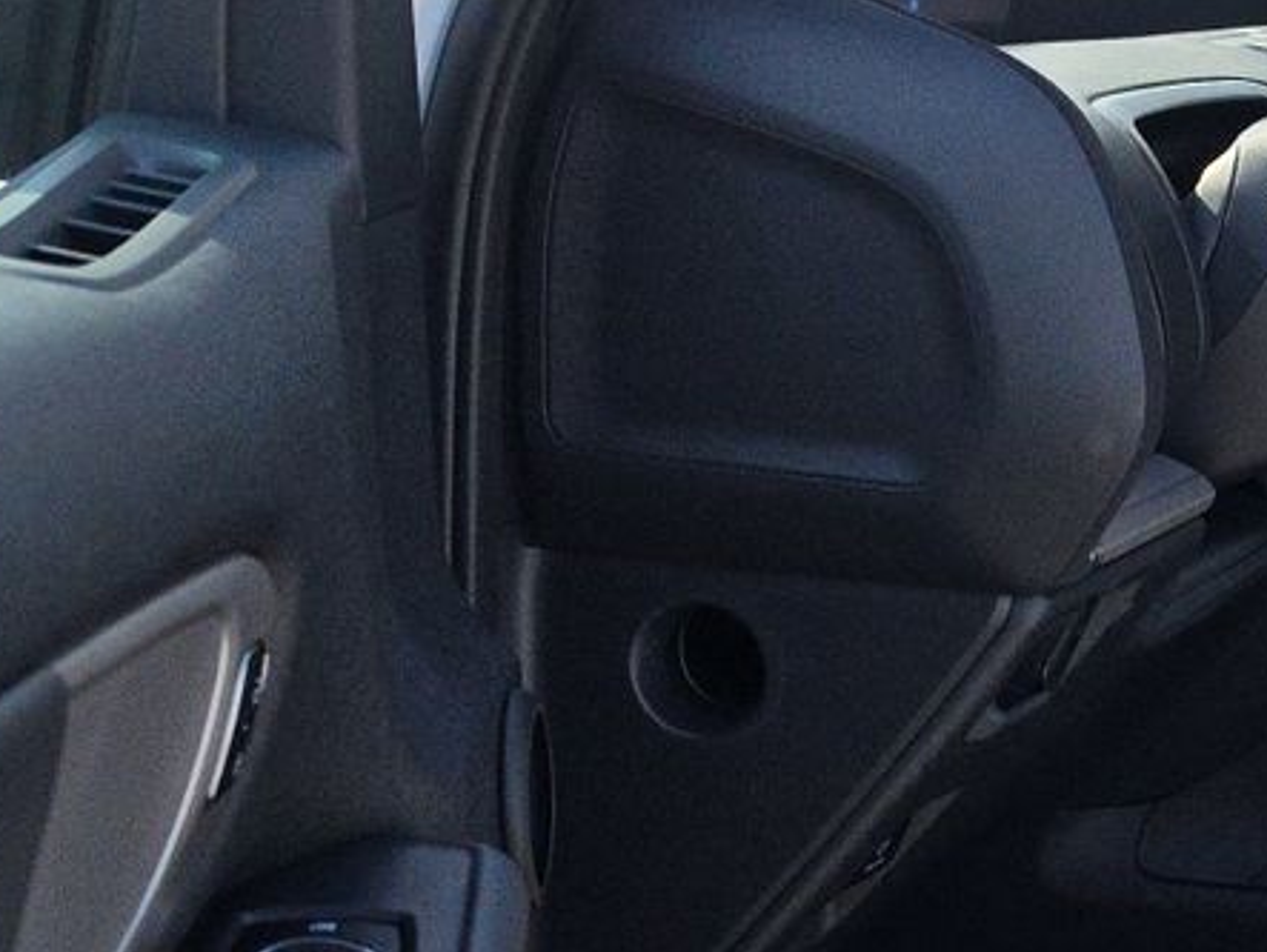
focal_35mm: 83
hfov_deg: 20.7
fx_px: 3040
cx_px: 1788
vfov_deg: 17.8
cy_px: 566
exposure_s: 1/4432
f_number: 1.4
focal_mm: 6.5
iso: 63
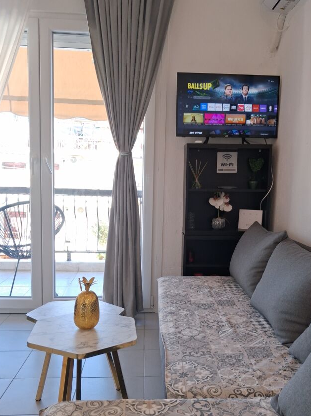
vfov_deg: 55.3
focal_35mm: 33
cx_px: 183
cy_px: 230
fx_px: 396
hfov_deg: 42.8
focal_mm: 4
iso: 80
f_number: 1.8
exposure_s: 1/100
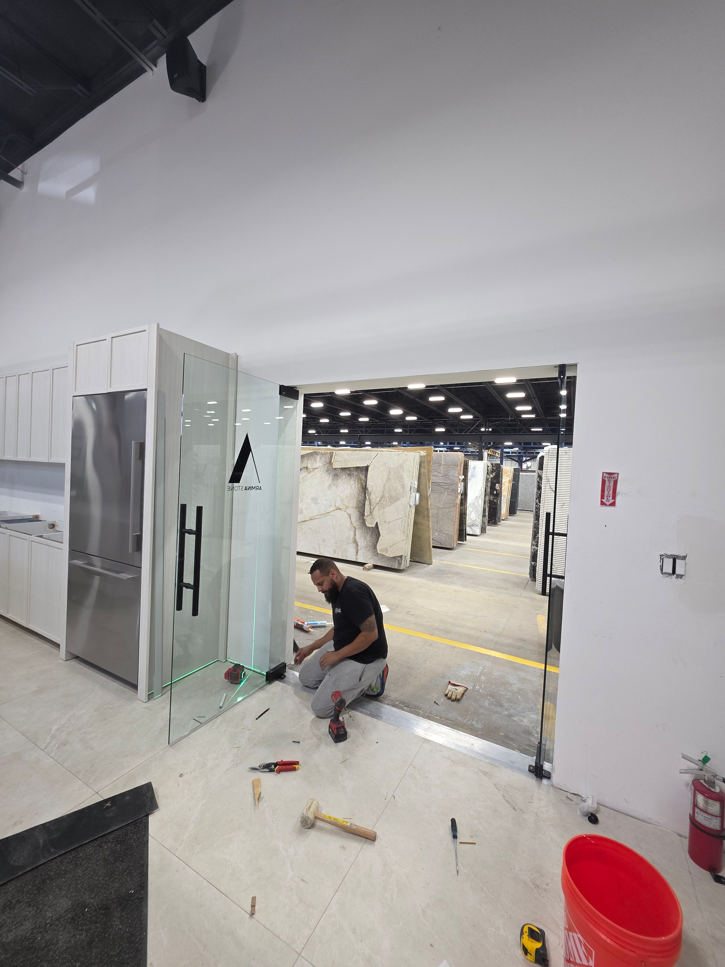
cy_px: 484
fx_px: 363
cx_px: 362
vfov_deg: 106.2
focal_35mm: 13
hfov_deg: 89.9
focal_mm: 2.2
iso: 80
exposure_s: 1/120
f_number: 1.9
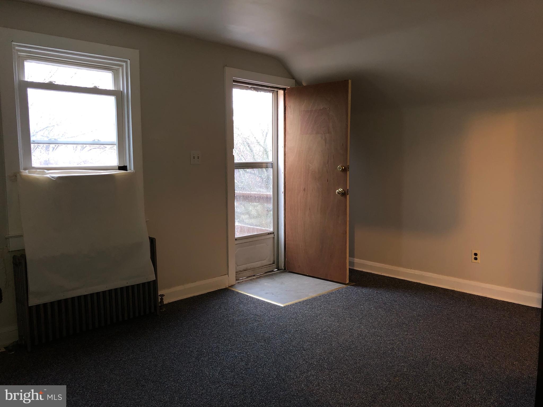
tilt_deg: -4.3
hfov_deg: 63.4
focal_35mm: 28
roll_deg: +0.3
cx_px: 272
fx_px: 439
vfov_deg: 49.7
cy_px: 204
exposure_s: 1/8
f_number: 1.8
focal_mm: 3.99
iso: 50
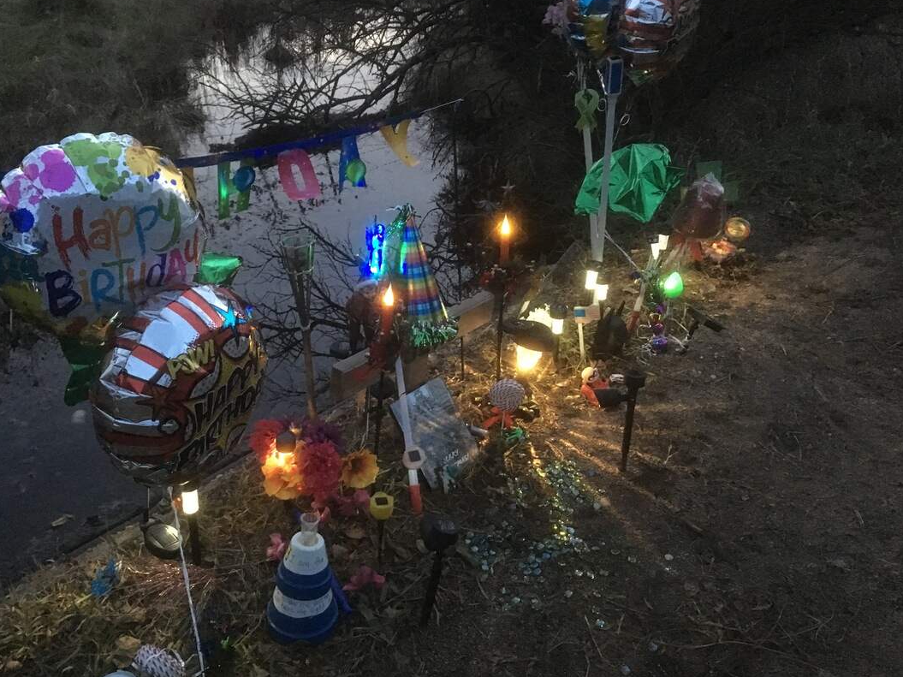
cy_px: 304
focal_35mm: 33
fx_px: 861
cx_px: 400
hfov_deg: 55.2
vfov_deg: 42.9
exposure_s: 1/15
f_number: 2.2
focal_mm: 4.15
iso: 800
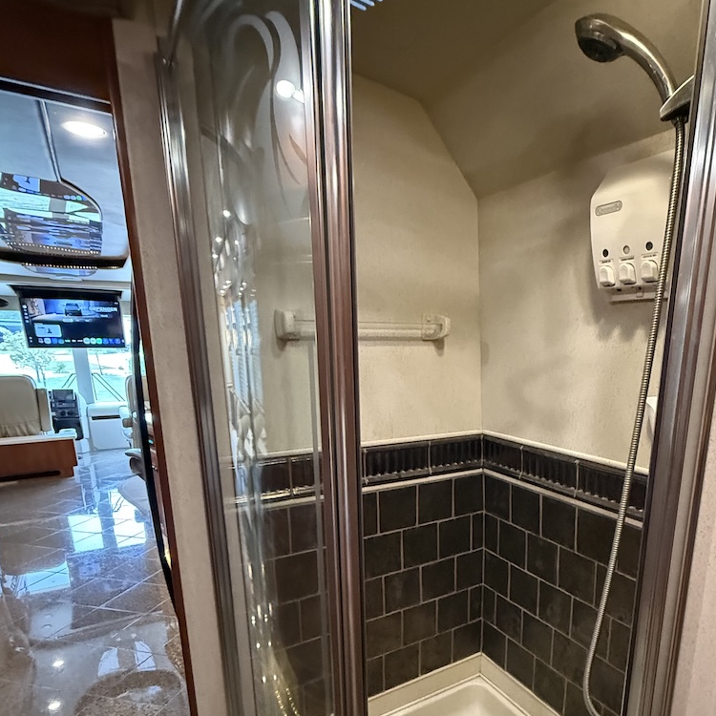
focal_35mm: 22
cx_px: 442
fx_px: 515
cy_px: 471
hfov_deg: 68.7
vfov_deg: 67.9
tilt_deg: -15.0
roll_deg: -1.2
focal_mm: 2.22
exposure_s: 1/40
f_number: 2.2
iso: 1250
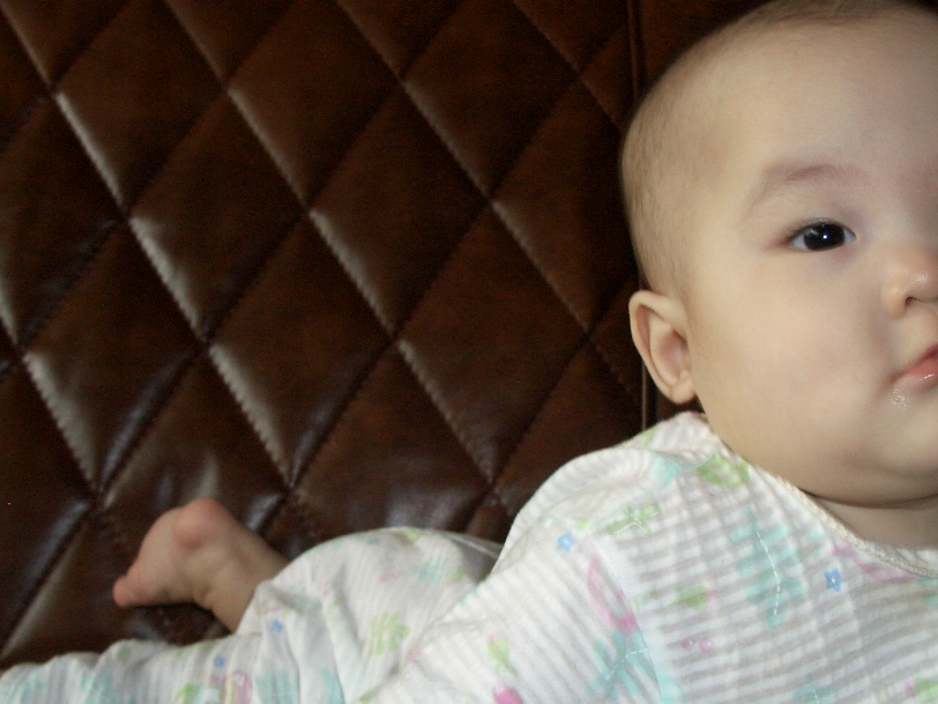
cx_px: 432
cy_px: 451
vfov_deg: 27.9
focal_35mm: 52
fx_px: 1409
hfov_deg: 36.8
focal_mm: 7.1
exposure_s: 1/60
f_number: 2.8
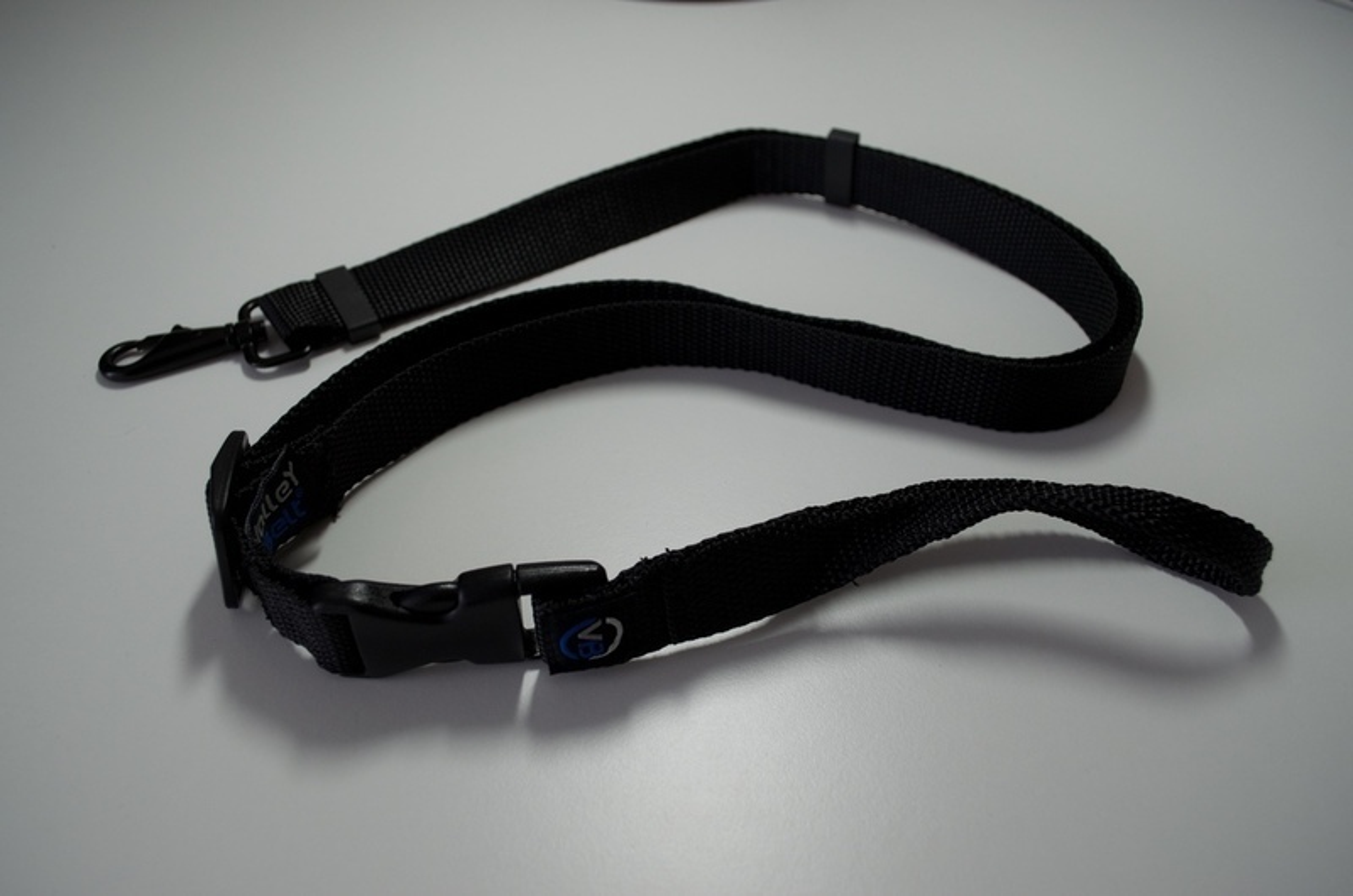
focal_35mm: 33
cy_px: 448
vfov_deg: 39.8
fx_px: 1238
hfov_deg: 57.3
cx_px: 676
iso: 400
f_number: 5.6
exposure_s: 1/125
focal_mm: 22
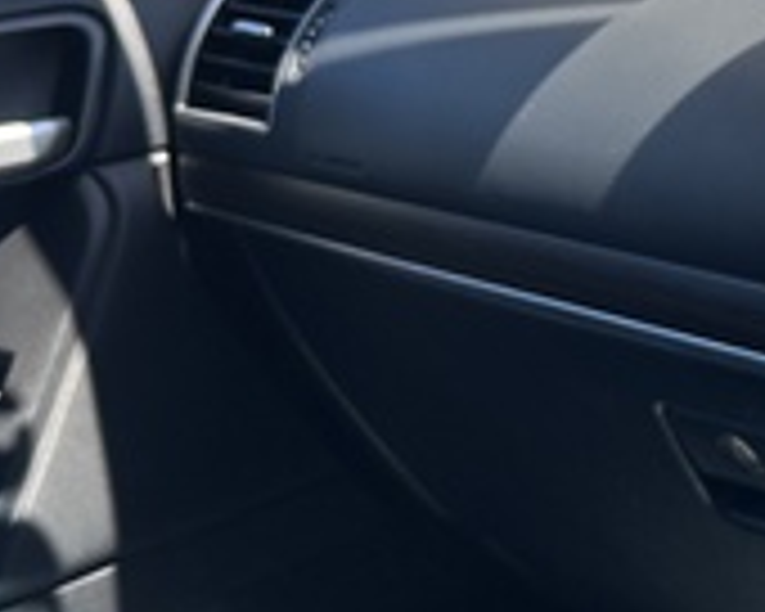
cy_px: 40
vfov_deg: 17.2
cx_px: 1256
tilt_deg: -10.5
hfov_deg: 18.4
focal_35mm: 88
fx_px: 1992
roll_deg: +7.5
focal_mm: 6.86
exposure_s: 1/762
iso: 80
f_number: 1.78
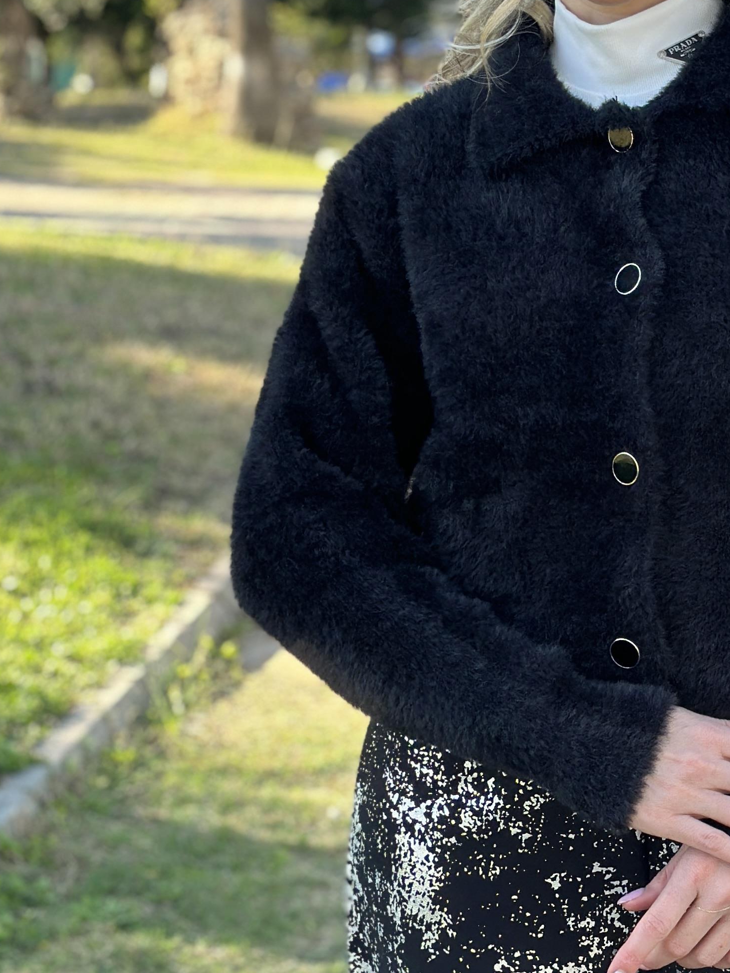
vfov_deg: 19.8
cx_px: 539
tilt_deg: -9.1
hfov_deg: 14.9
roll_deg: -1.1
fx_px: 2784
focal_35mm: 99
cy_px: 511
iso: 80
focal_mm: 6.86
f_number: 1.78
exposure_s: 1/464
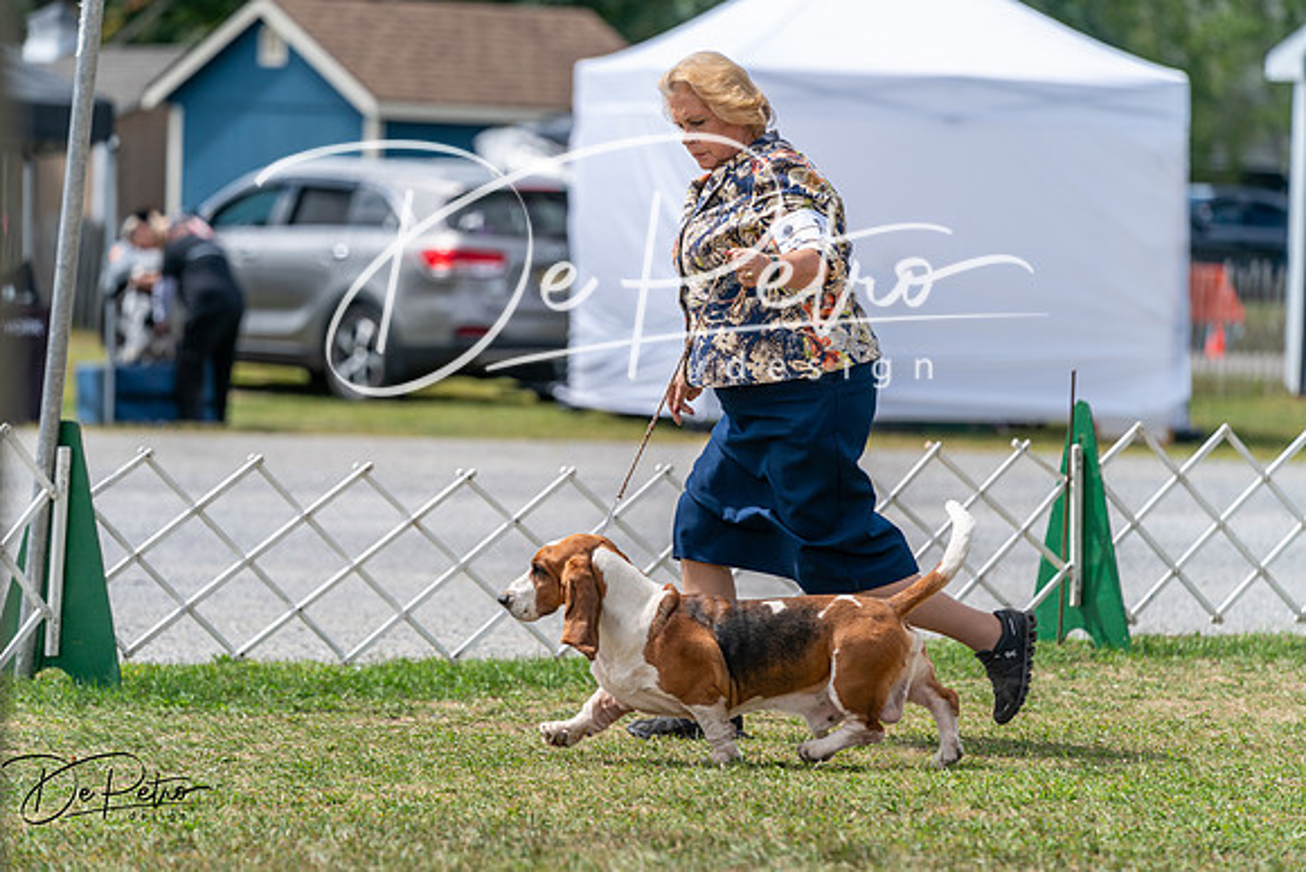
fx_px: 7039
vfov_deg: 7.1
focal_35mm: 194
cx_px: 653
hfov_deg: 10.6
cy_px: 436
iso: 125
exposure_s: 1/1600
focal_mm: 194
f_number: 4
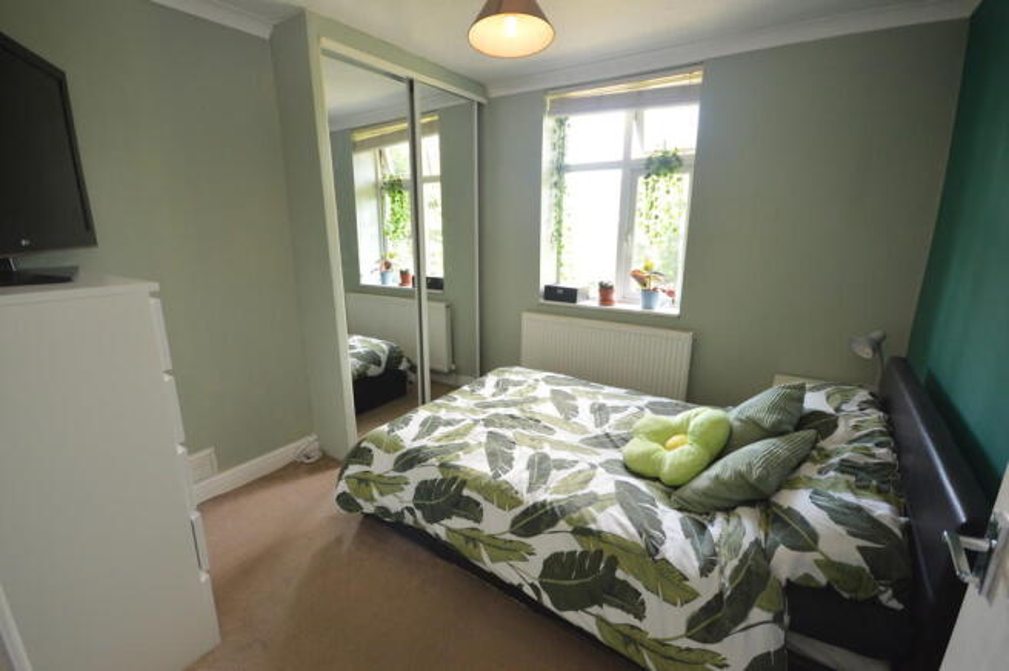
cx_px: 504
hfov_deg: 100.4
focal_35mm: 15
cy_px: 336
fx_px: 420
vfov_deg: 77.2
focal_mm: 10
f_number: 4
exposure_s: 1/60
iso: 800
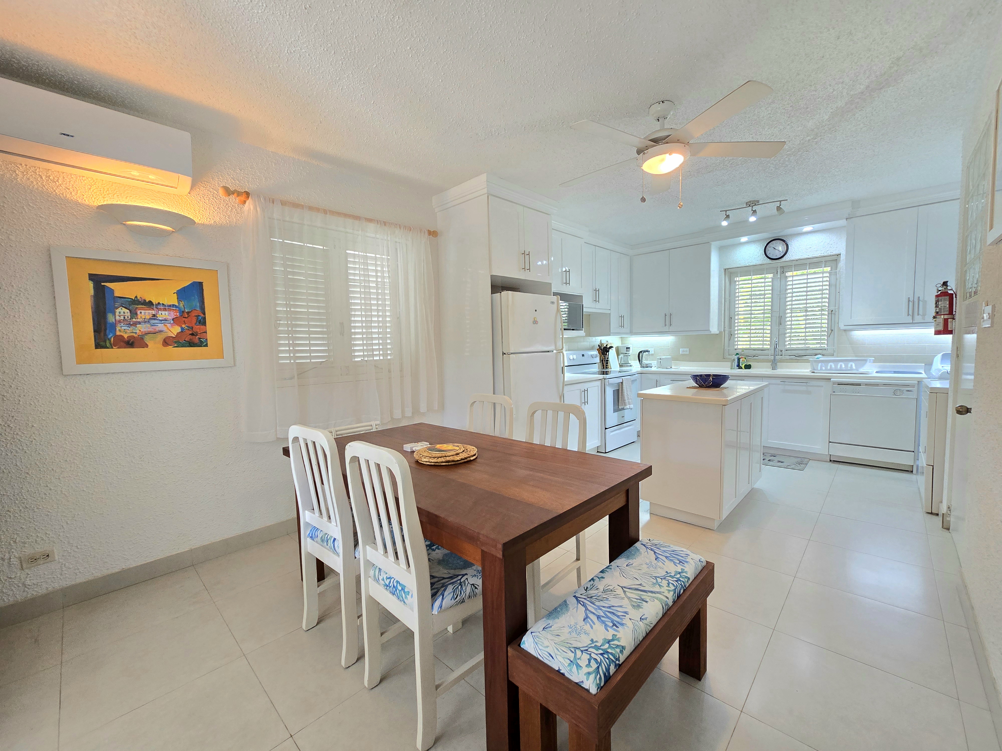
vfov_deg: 89.9
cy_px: 376
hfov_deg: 106.2
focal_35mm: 13
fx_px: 376
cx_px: 501
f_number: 2.2
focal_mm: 2.2
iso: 160
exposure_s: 1/50.3
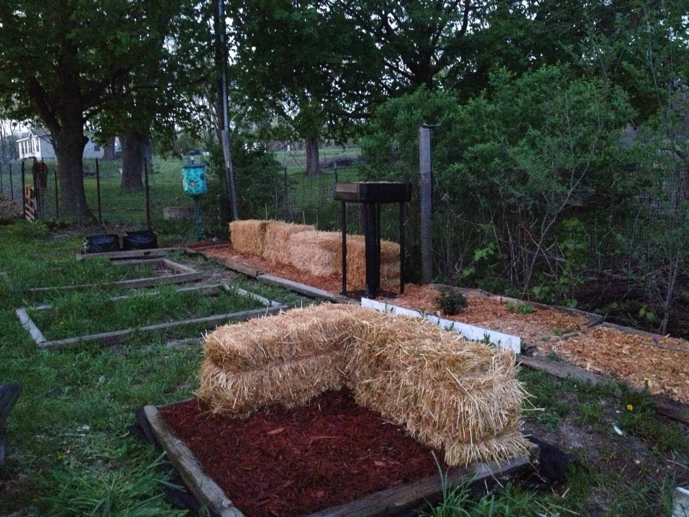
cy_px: 258
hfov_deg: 52.6
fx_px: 697
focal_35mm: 35
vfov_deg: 40.7
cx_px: 344
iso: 800
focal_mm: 4.28
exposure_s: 1/15
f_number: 2.4
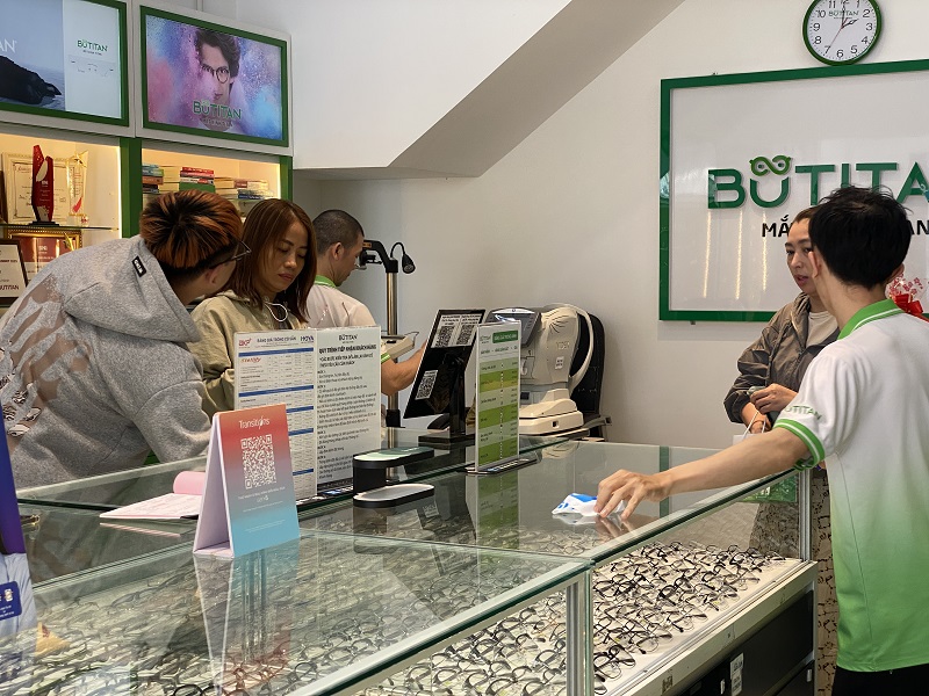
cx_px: 464
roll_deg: -1.3
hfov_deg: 36.8
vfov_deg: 28.0
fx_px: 1396
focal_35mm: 52
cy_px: 348
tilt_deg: -3.4
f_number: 2
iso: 50
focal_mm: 6
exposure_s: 1/100
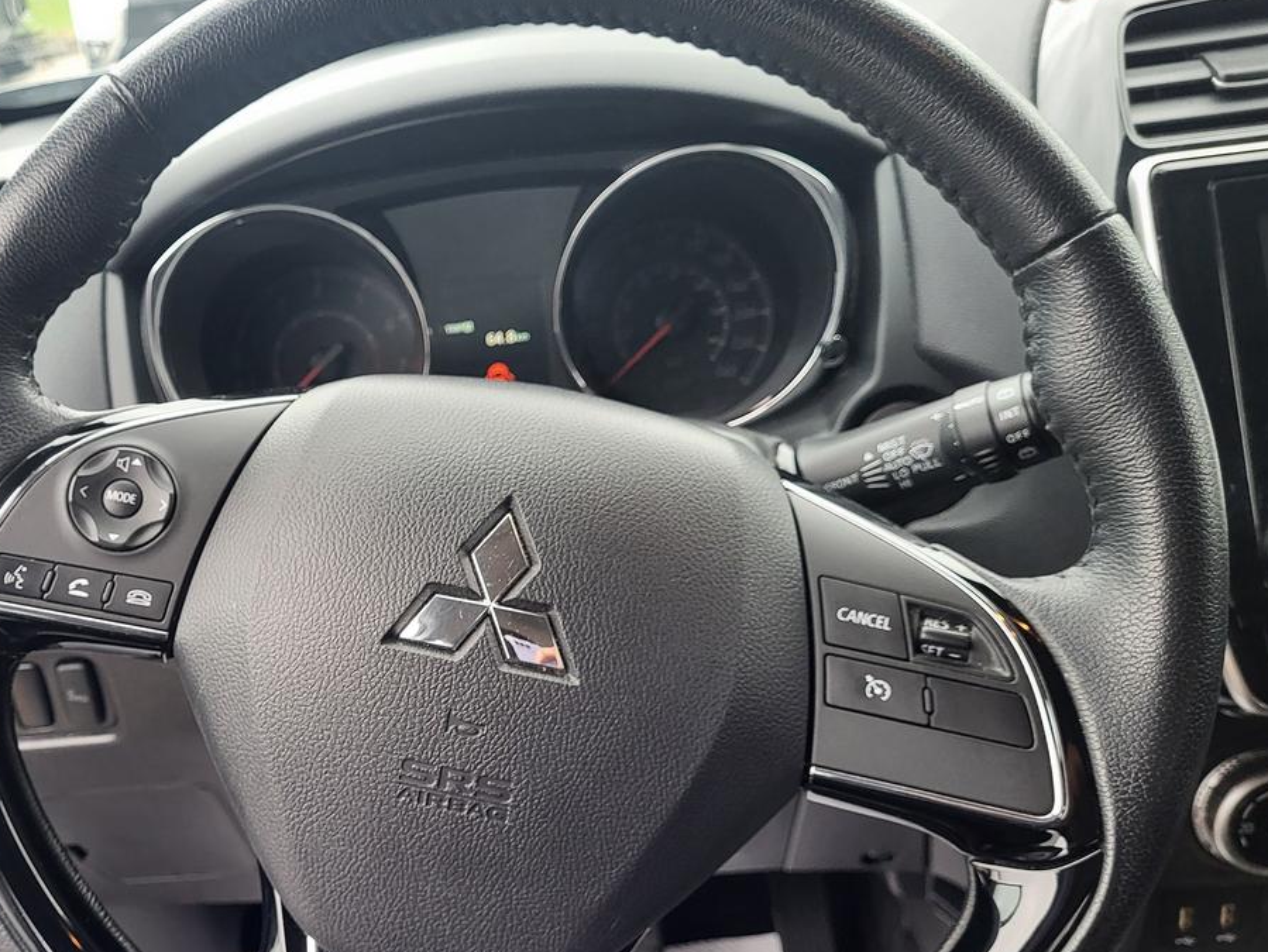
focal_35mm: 37
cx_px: 385
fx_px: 1356
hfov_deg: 48.9
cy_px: 578
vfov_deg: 38.5
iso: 125
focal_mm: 5.4
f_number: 1.8
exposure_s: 1/120
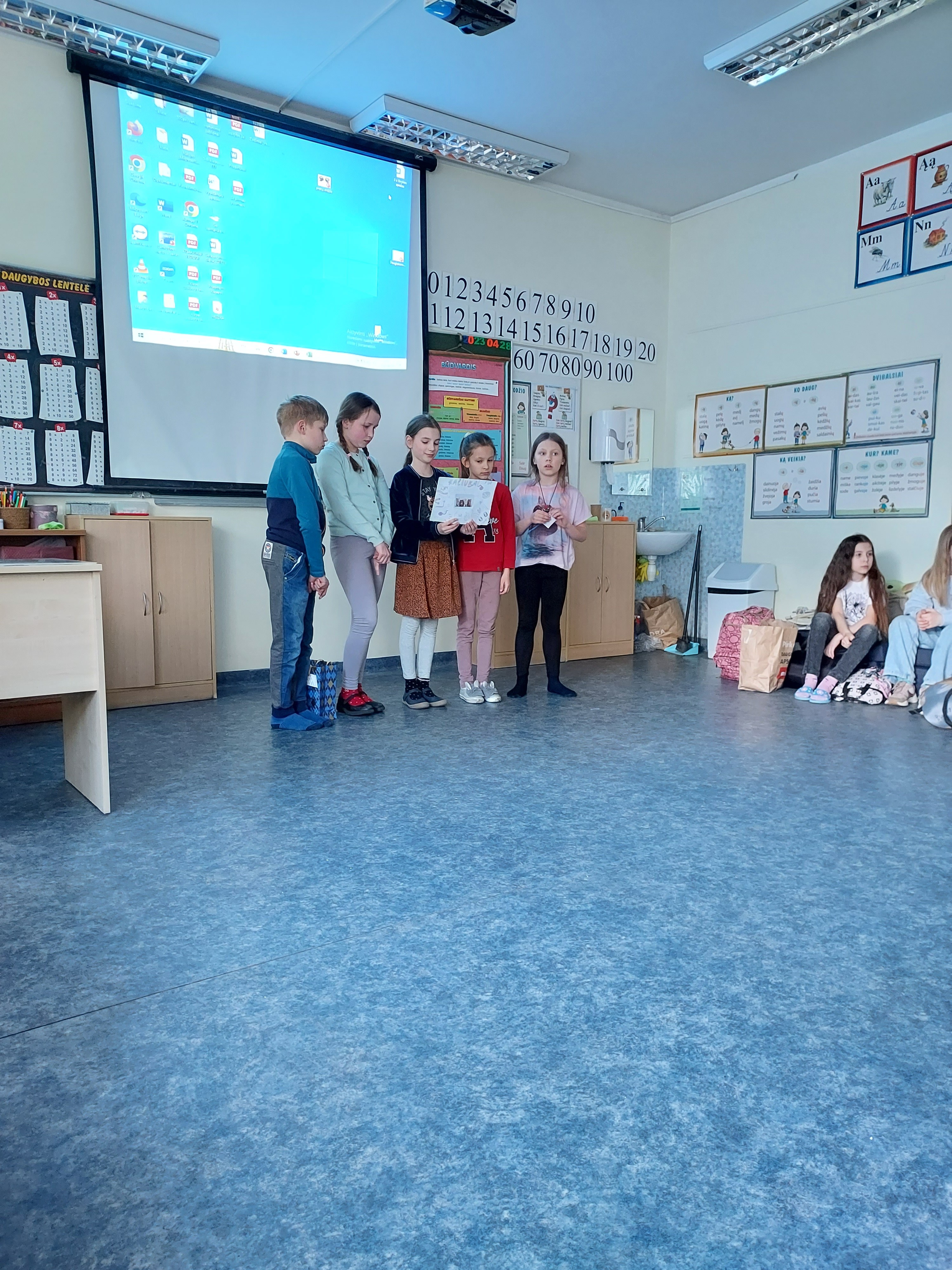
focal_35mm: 24
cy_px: 635
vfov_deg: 71.6
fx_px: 880
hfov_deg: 56.8
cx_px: 476
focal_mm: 4.6
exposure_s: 1/24
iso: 500
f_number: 1.8
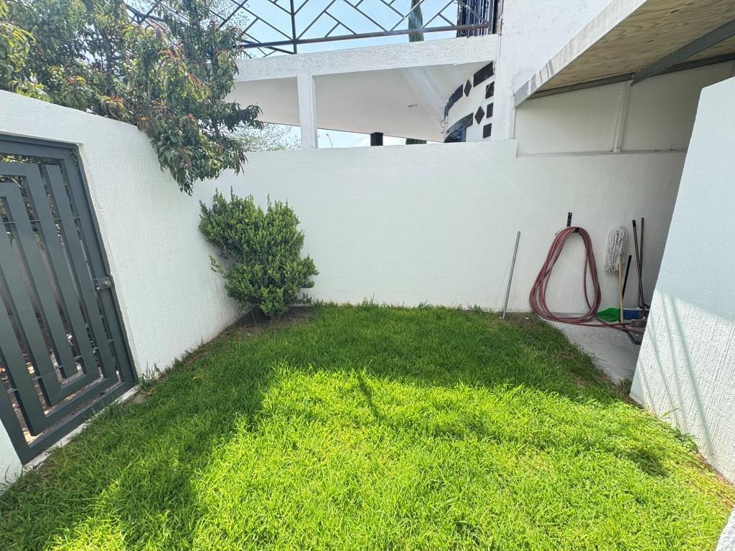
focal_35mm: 14
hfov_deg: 102.1
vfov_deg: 85.7
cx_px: 368
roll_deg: +1.8
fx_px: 297
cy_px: 276
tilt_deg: -14.6
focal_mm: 2.22
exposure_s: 1/525
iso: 40
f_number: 2.2
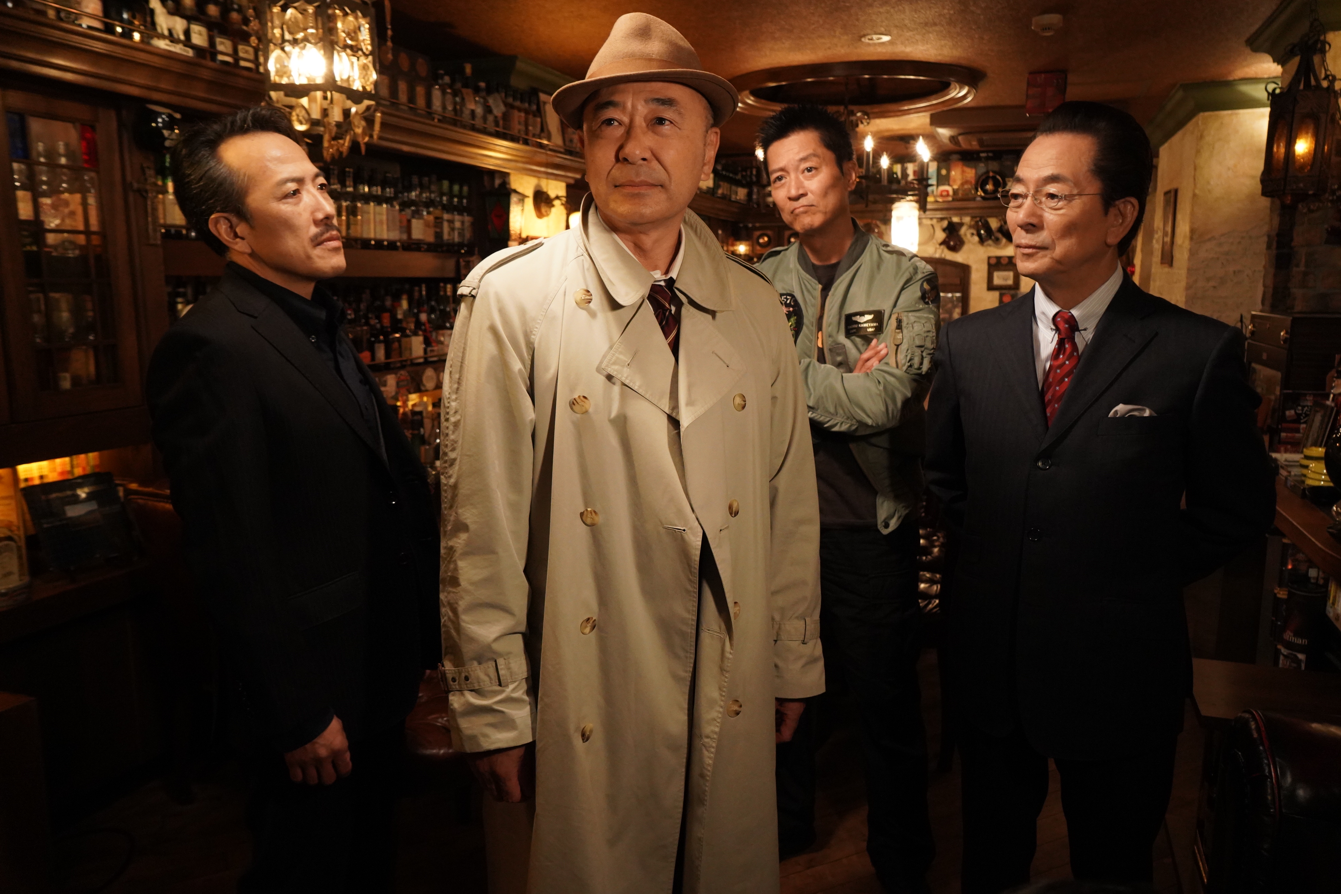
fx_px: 968
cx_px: 670
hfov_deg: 69.4
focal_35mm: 26
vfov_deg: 49.6
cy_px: 447
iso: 6400
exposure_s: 1/60
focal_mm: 26
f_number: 5.6
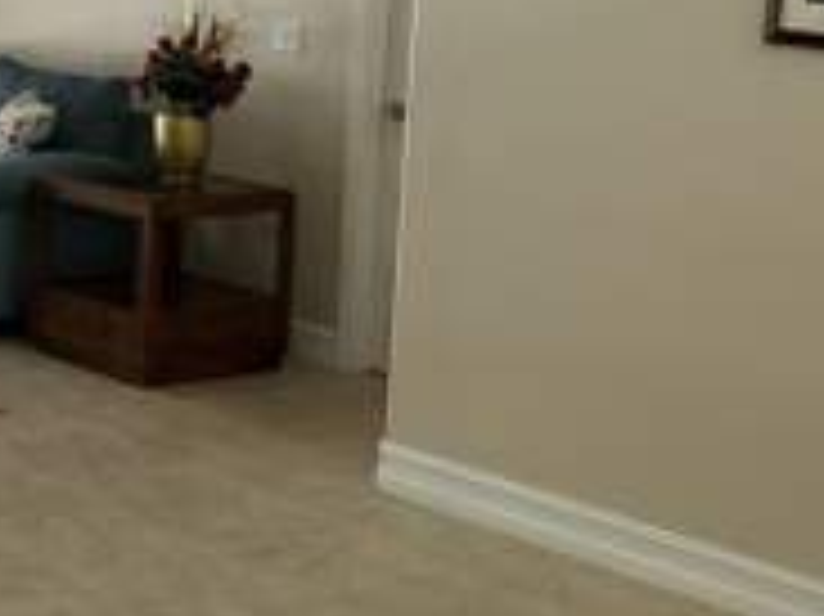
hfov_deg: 23.1
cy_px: 67
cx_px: -216
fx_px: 1808
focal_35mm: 76
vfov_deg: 19.0
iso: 64
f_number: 1.8
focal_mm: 3
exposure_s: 1/60
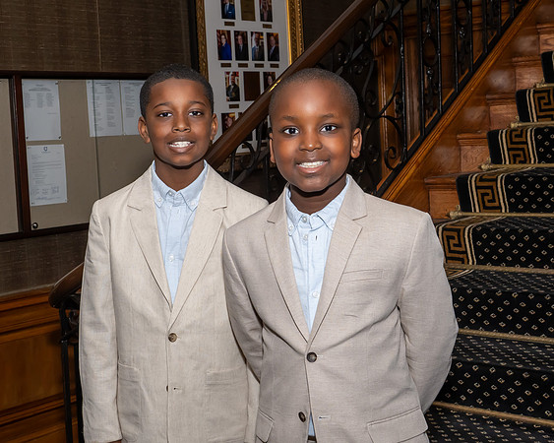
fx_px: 926
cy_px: 196
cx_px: 240
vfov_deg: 26.9
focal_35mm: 56
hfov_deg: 33.3
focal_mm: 30
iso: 640
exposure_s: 1/250
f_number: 7.1
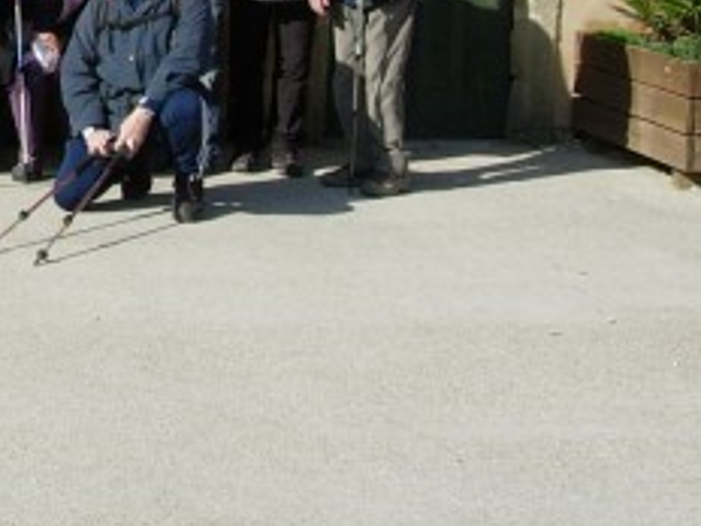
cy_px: -139
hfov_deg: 17.8
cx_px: -157
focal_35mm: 105
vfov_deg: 13.6
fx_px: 2126
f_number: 4.8
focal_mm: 7.8
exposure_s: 1/558
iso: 64
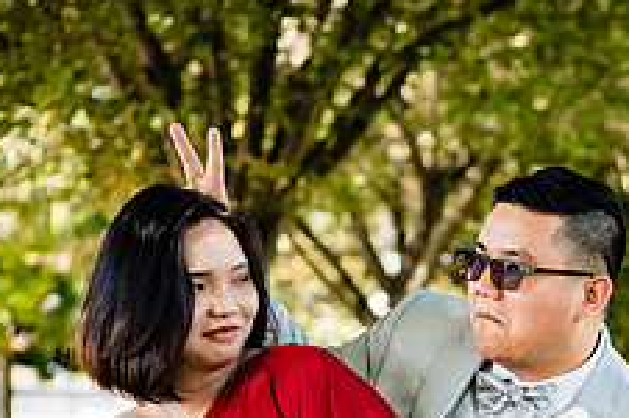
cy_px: 528
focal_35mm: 90
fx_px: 1570
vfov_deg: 14.6
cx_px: 543
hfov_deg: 22.2
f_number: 1.8
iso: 100
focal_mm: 35
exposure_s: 1/320
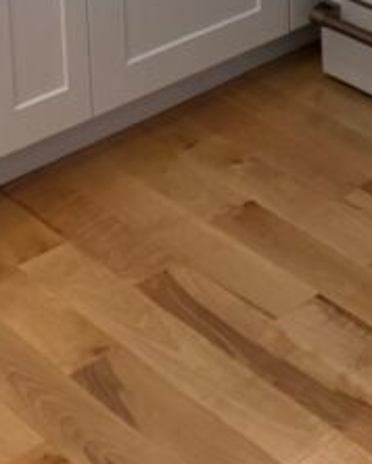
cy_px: -311
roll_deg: +0.4
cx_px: 428
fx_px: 1484
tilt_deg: -12.1
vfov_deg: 15.7
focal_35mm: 108
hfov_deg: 13.9
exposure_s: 1/120
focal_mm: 6.76
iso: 80
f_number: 1.78
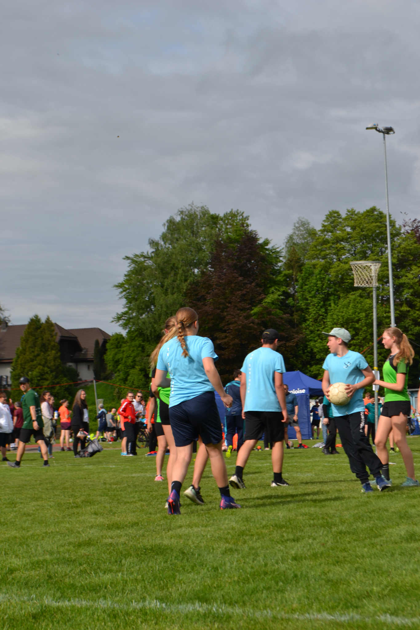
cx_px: 210
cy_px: 315
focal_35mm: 82
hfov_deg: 16.6
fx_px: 1444
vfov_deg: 24.6
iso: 100
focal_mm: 55
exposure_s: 1/320
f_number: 9
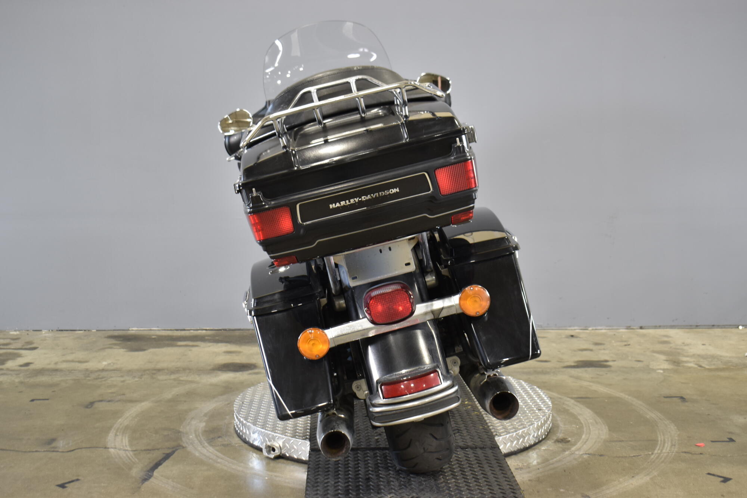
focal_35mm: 46
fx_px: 965
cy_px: 249
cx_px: 374
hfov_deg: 42.3
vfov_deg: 28.9
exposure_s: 1/13
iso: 400
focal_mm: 31
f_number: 4.2
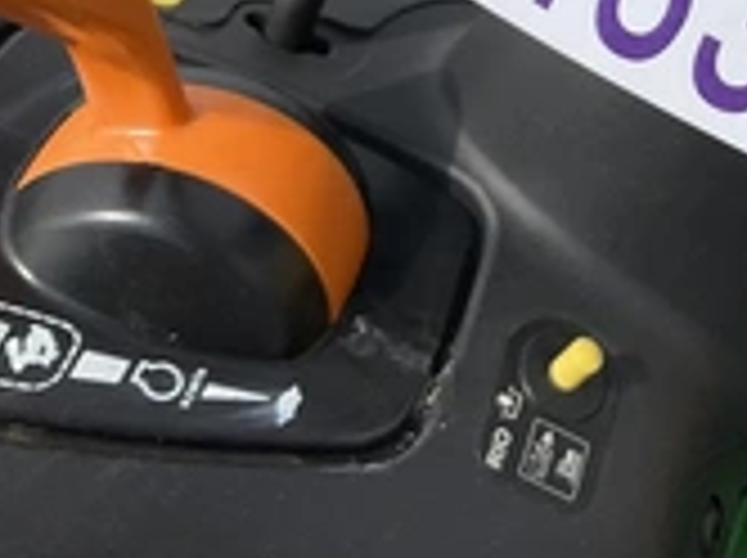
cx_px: 814
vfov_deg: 19.9
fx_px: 1508
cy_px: -81
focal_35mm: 70
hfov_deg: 25.8
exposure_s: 1/1984
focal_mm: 3
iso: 25
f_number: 1.8
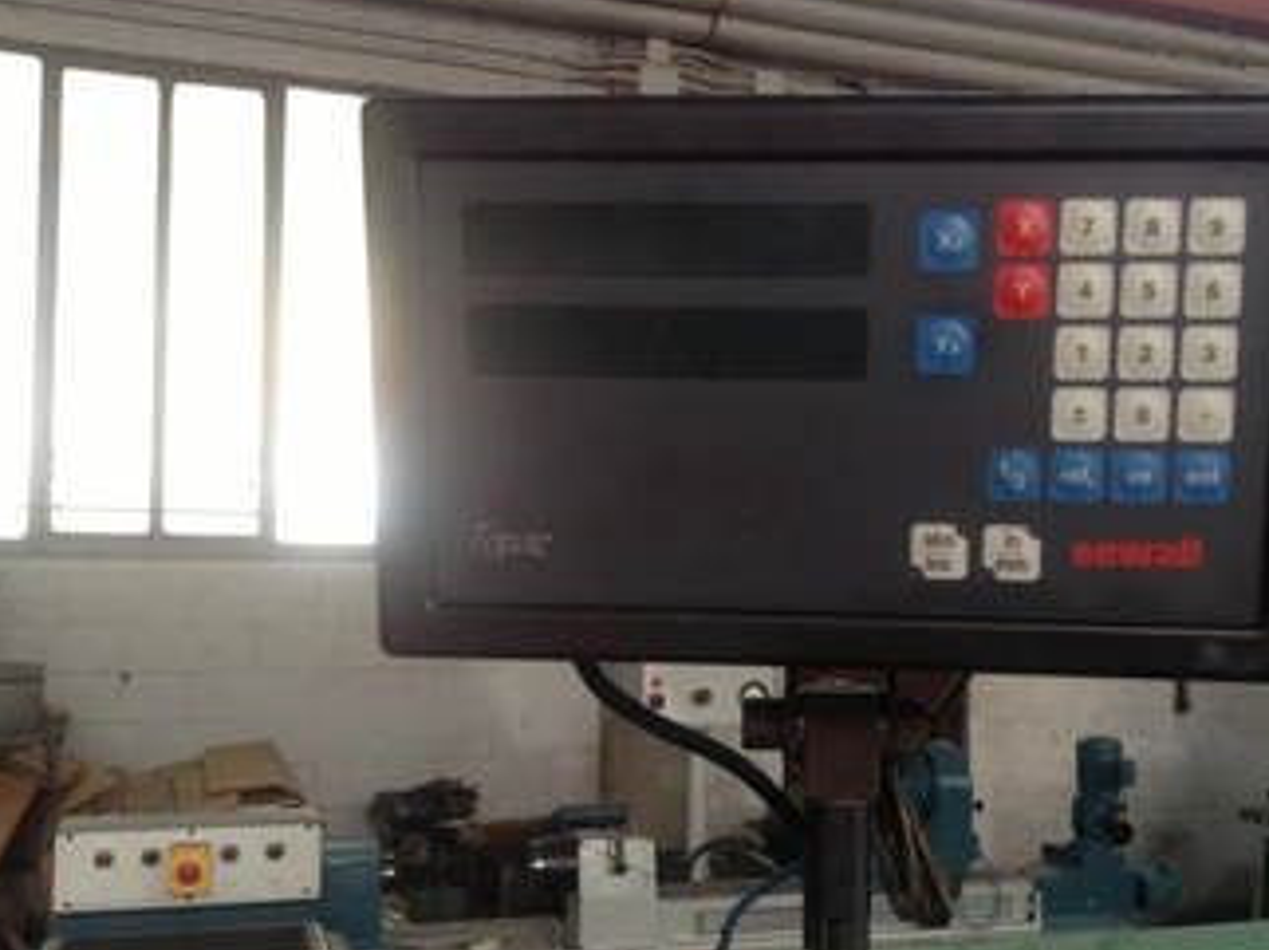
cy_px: 530
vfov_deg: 35.1
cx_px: 772
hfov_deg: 45.5
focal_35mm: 41
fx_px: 1502
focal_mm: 3.3
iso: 50
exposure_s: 1/24
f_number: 2.4
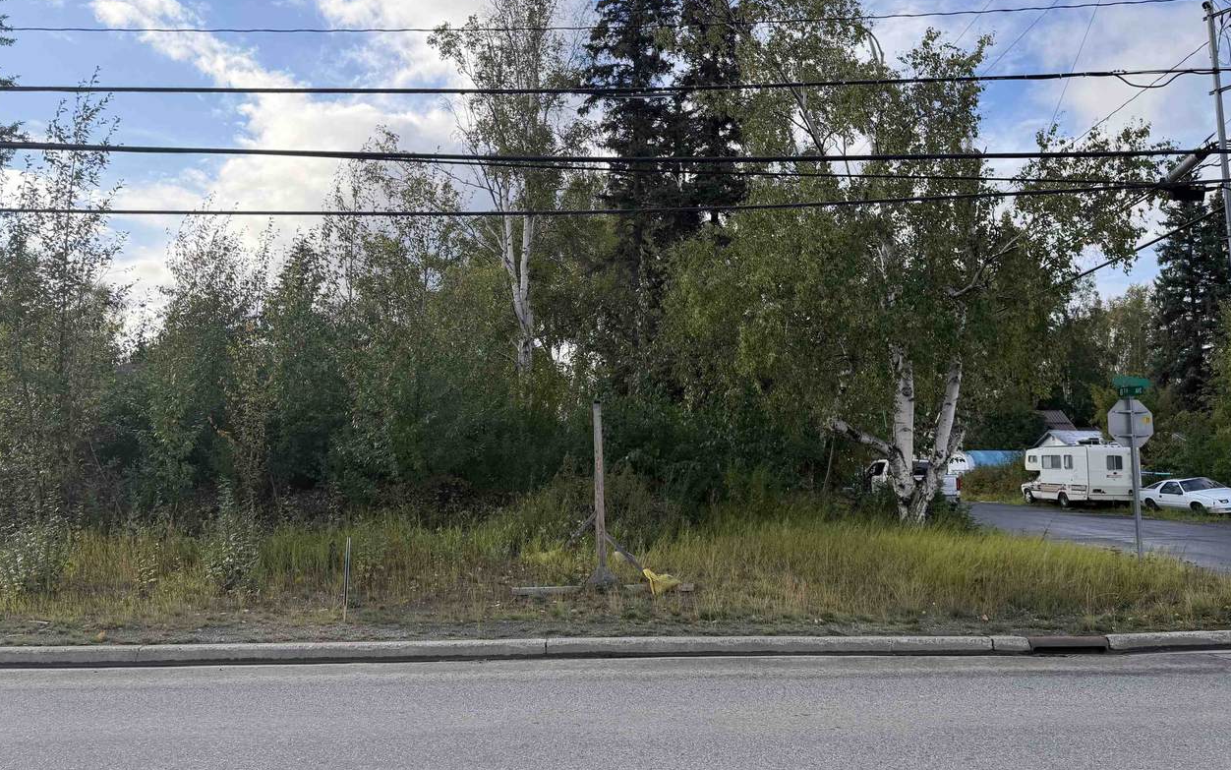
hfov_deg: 70.4
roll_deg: +0.2
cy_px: 347
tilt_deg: +6.7
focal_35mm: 26
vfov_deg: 47.5
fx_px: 872
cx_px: 619
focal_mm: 6.76
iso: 100
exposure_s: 1/2525
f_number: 1.78
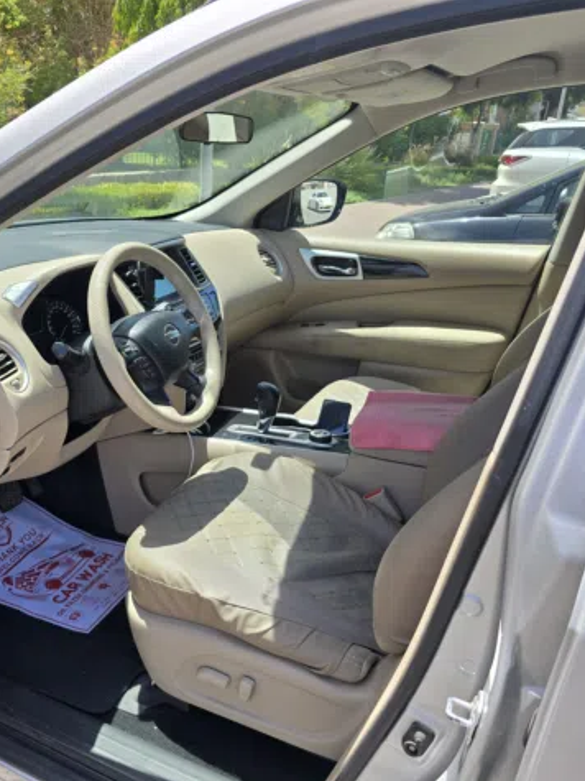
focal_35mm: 31
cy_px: 393
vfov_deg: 58.4
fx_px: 699
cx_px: 125
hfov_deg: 43.5
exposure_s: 1/391
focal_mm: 6.3
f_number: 1.7
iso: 12
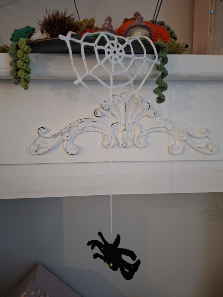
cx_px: 112
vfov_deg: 73.9
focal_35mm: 23
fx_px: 198
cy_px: 148
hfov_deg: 58.9
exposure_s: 1/25
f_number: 1.8
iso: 800
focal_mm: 5.54
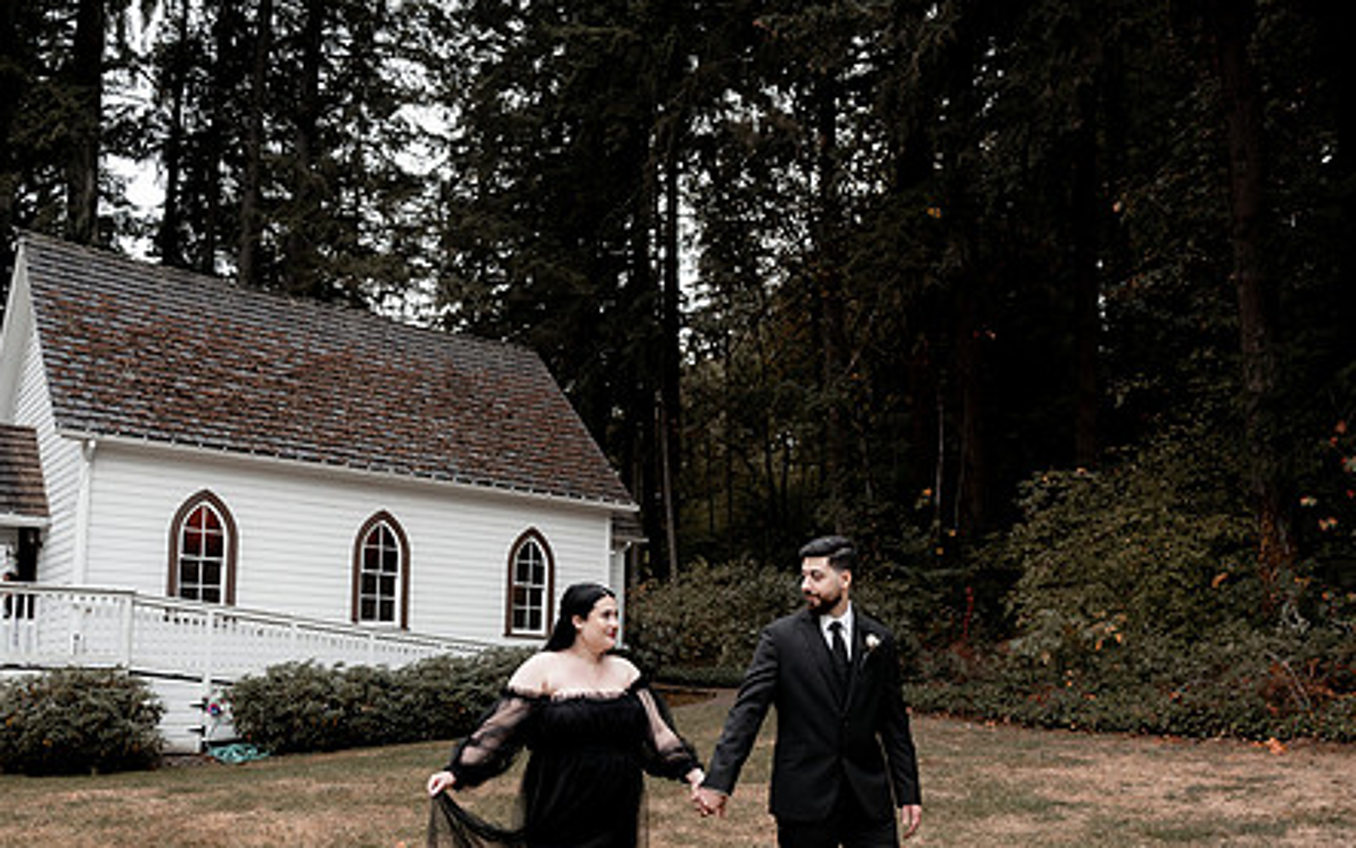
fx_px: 1183
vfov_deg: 38.8
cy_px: 589
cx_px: 710
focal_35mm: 32
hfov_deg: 59.6
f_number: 2.8
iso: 400
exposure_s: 1/1600
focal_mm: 24
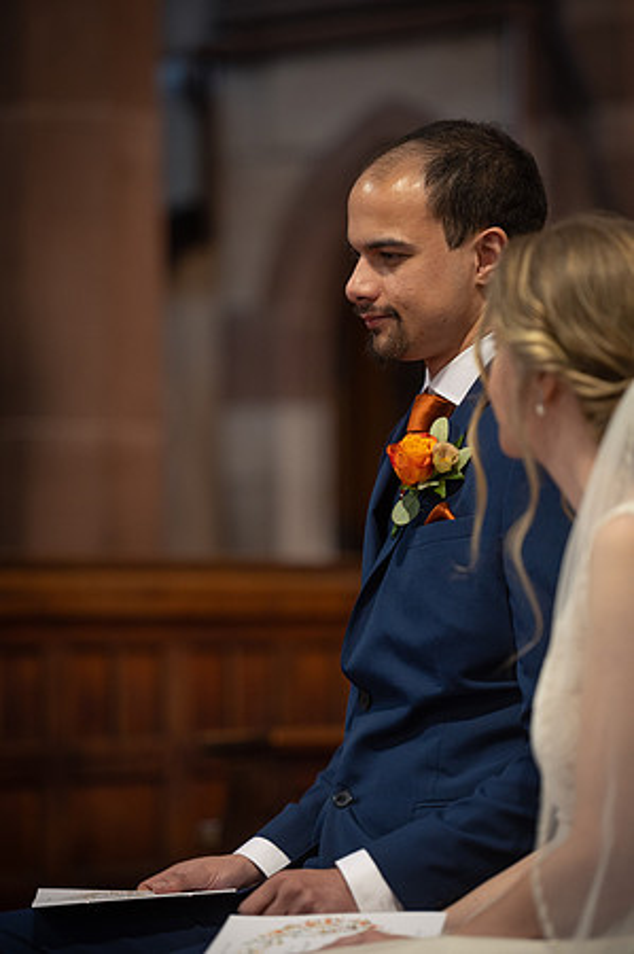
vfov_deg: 13.3
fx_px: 4104
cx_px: 317
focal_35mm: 155
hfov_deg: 8.8
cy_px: 477
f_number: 2.8
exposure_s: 1/125
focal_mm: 155
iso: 1600
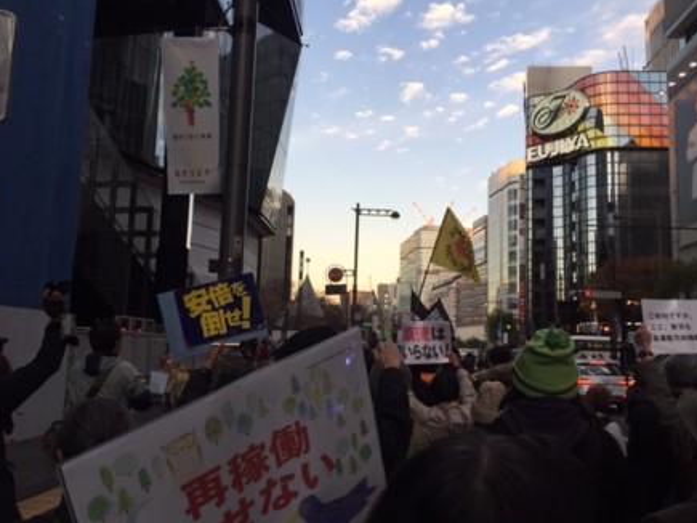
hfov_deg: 60.0
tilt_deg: +7.1
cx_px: 348
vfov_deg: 46.8
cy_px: 268
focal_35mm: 30
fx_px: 604
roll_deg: -2.3
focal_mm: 4.15
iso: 32
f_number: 2.2
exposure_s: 1/231
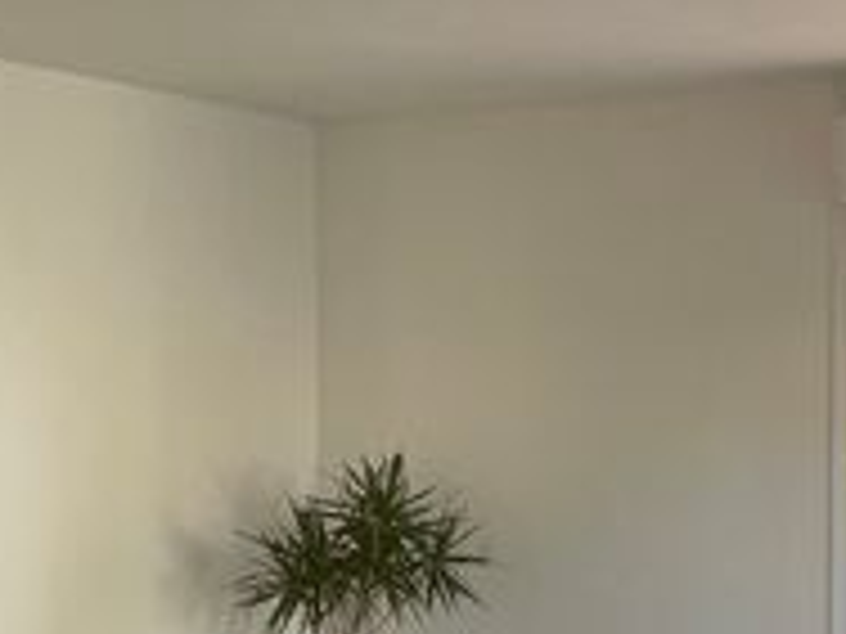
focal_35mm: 83
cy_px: 567
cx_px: 886
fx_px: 2028
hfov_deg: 22.5
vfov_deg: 17.5
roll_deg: -0.9
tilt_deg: -2.9
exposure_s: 1/118
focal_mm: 4.2
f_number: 1.6
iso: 125
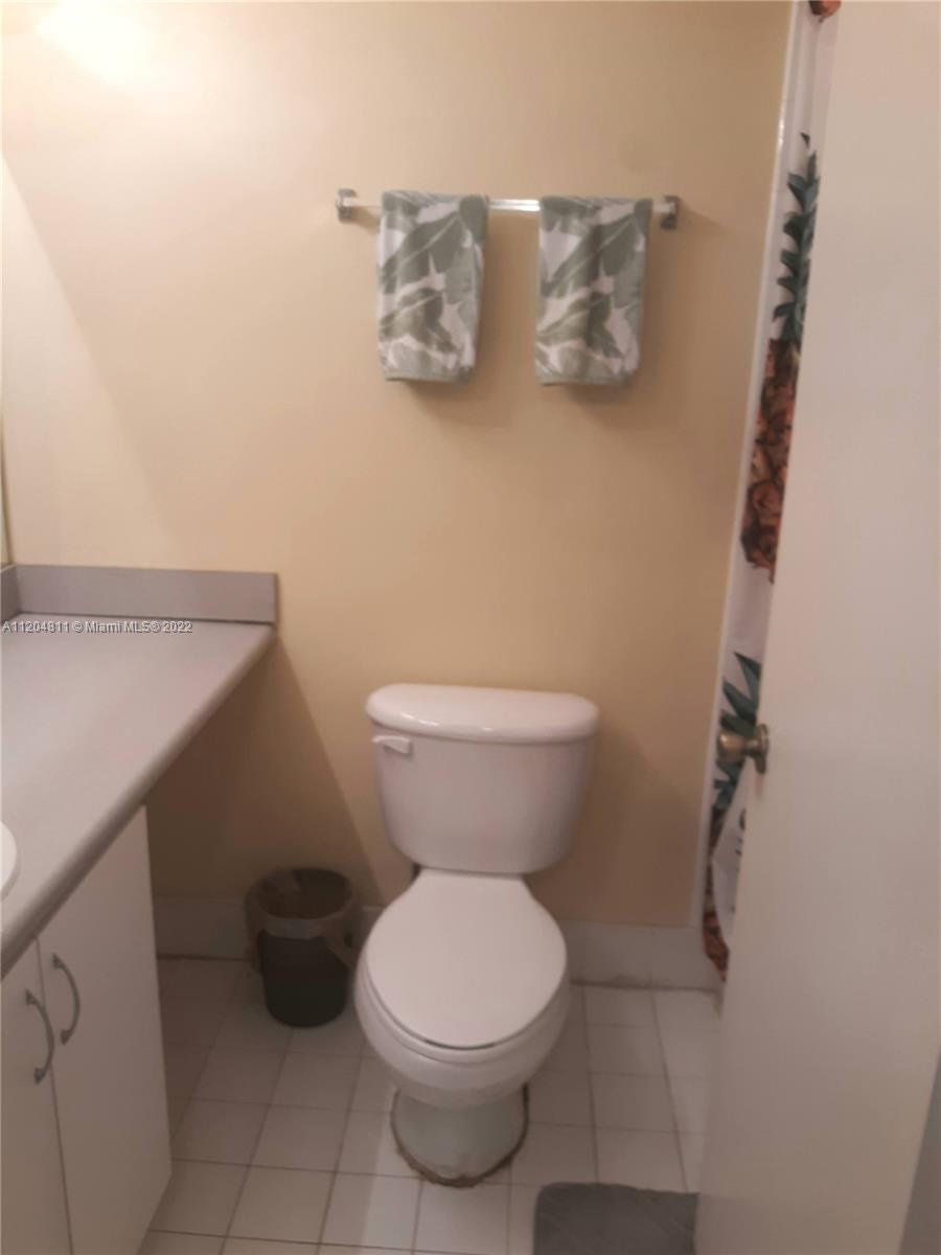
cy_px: 628
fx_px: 1015
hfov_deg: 49.7
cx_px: 470
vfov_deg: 63.4
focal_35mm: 28
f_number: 1.7
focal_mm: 3.7
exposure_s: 1/40
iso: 64
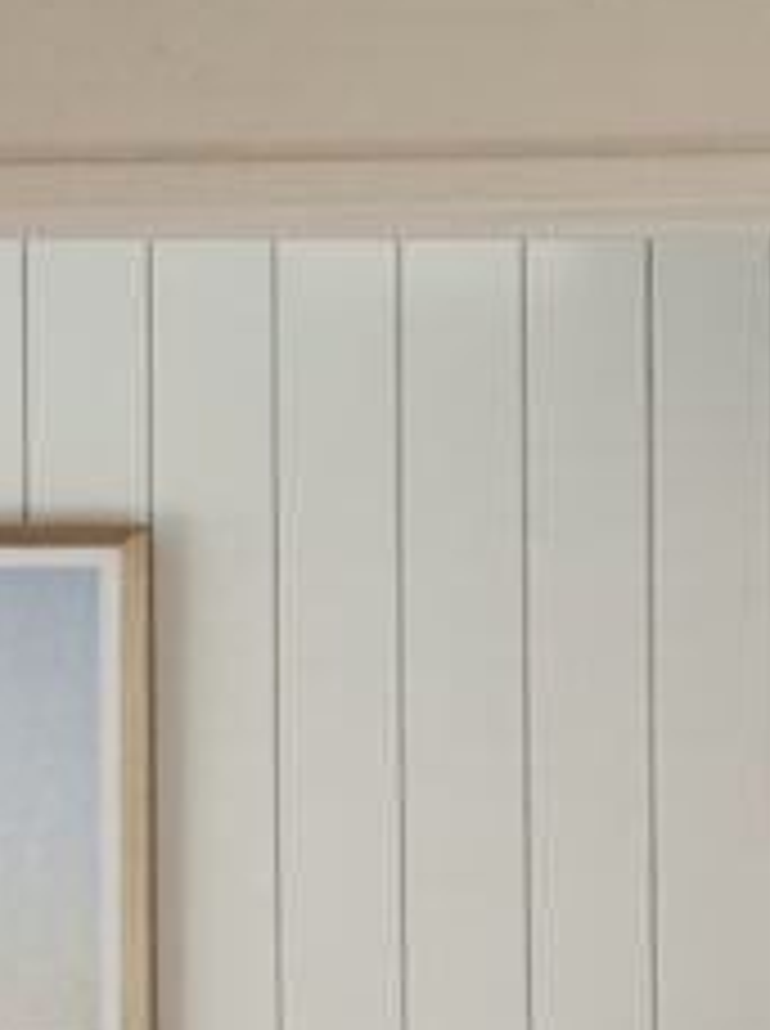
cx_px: -883
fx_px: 6395
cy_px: 837
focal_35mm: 215
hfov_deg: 6.6
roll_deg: -0.4
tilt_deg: +1.8
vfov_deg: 9.2
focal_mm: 6.76
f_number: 1.78
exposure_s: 1/257
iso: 64
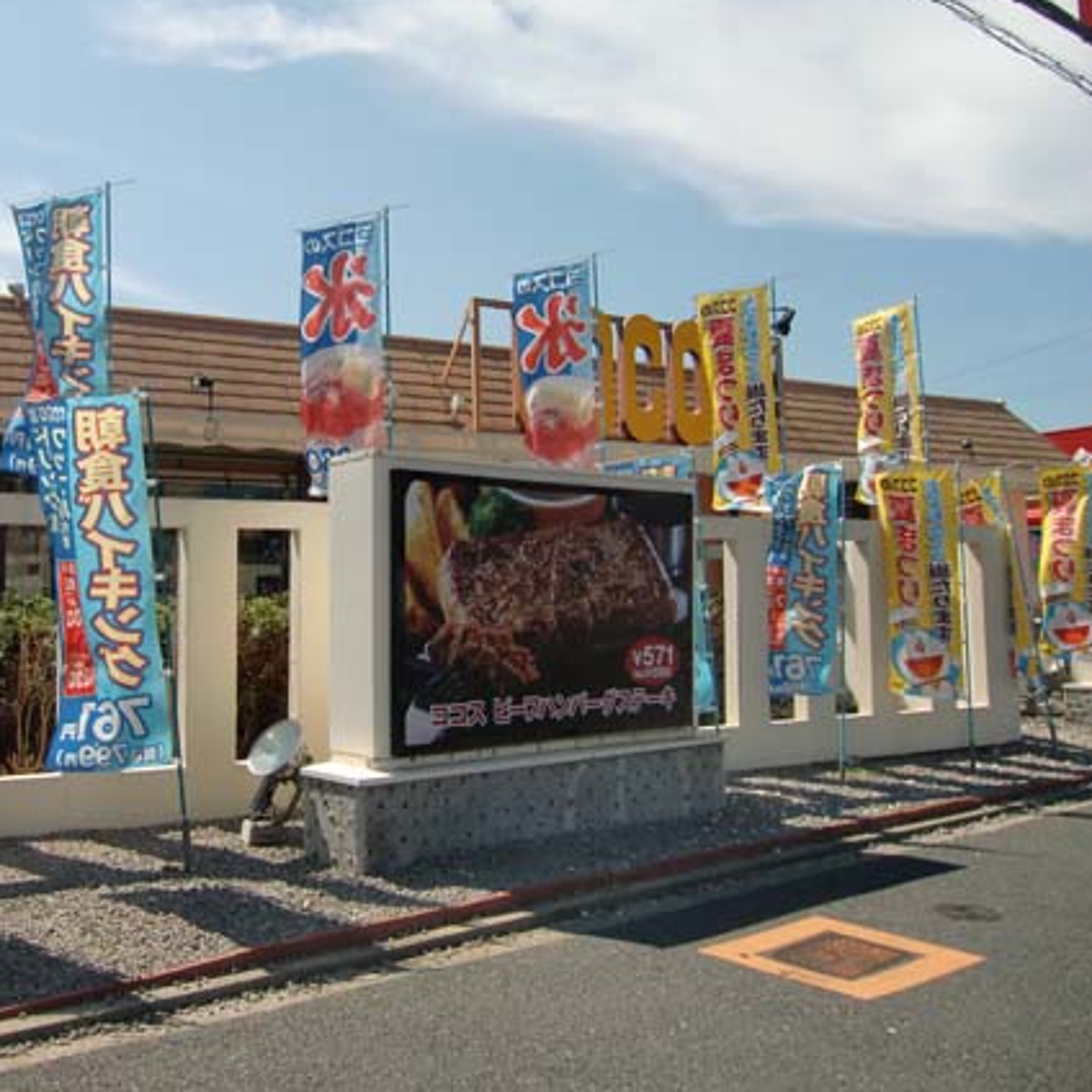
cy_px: 520
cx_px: 306
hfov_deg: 49.5
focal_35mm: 32
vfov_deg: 51.1
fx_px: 1142
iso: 64
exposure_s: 1/250
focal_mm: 4.3
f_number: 7.5
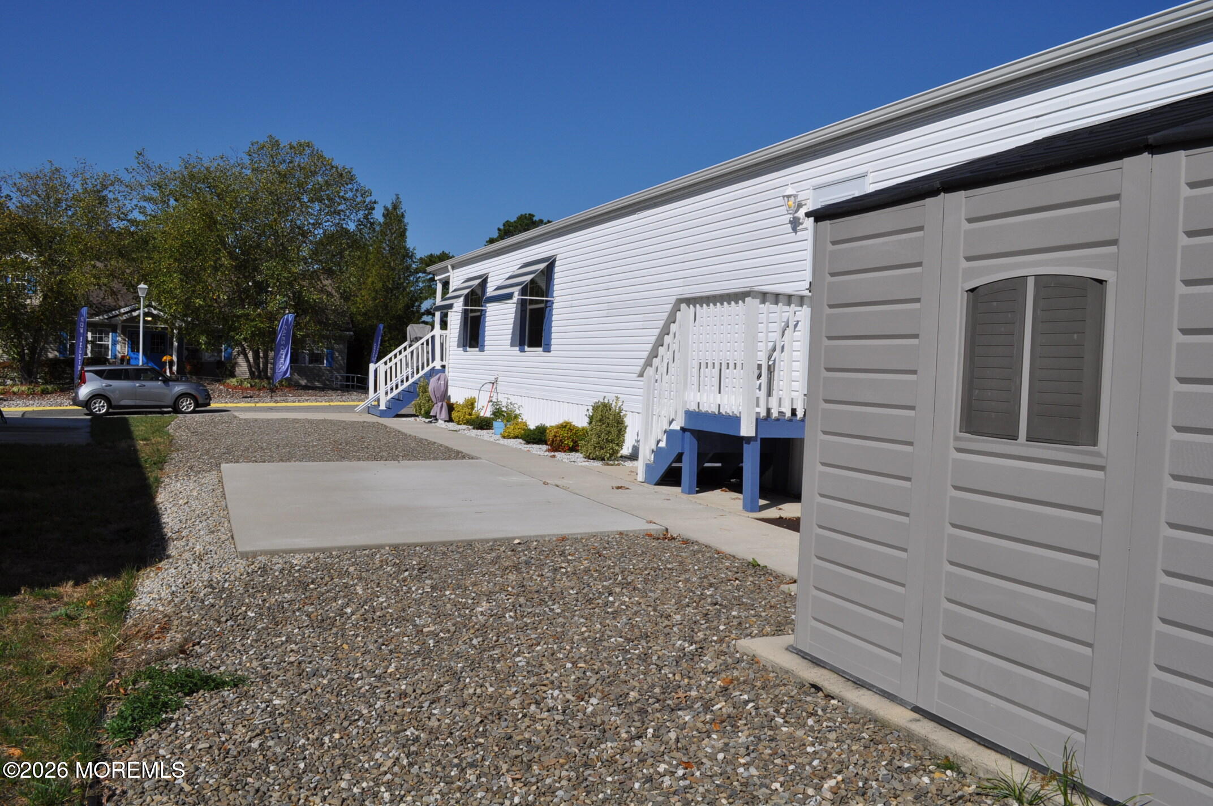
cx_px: 606
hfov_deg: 67.4
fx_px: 909
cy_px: 403
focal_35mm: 27
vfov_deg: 47.8
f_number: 11
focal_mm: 18
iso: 200
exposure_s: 1/500
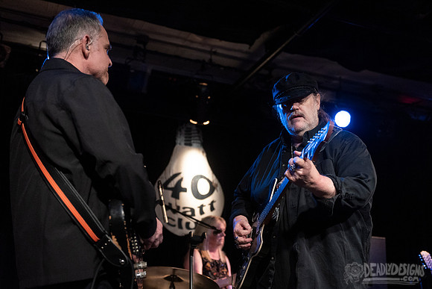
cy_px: 154
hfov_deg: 41.5
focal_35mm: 48
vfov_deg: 28.4
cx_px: 233
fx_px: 570
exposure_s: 1/100
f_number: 3.2
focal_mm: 44
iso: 2500
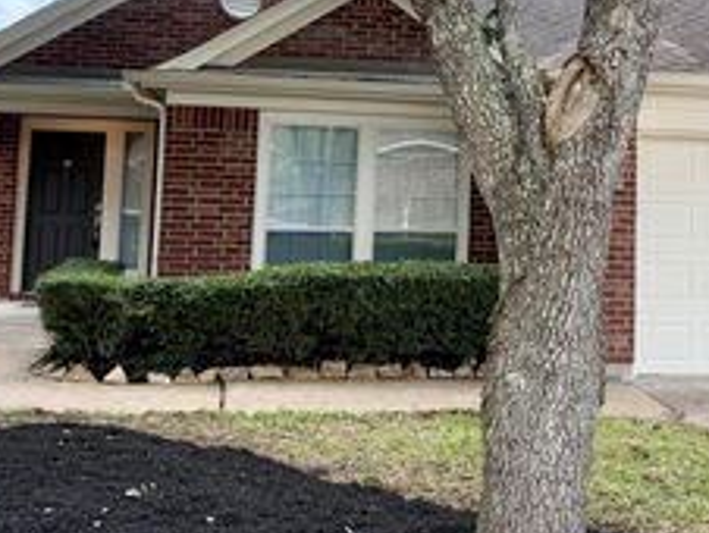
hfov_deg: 35.3
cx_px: 540
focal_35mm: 53
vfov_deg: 27.1
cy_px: 118
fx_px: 1087
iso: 100
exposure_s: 1/1046
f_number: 1.78
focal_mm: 6.76
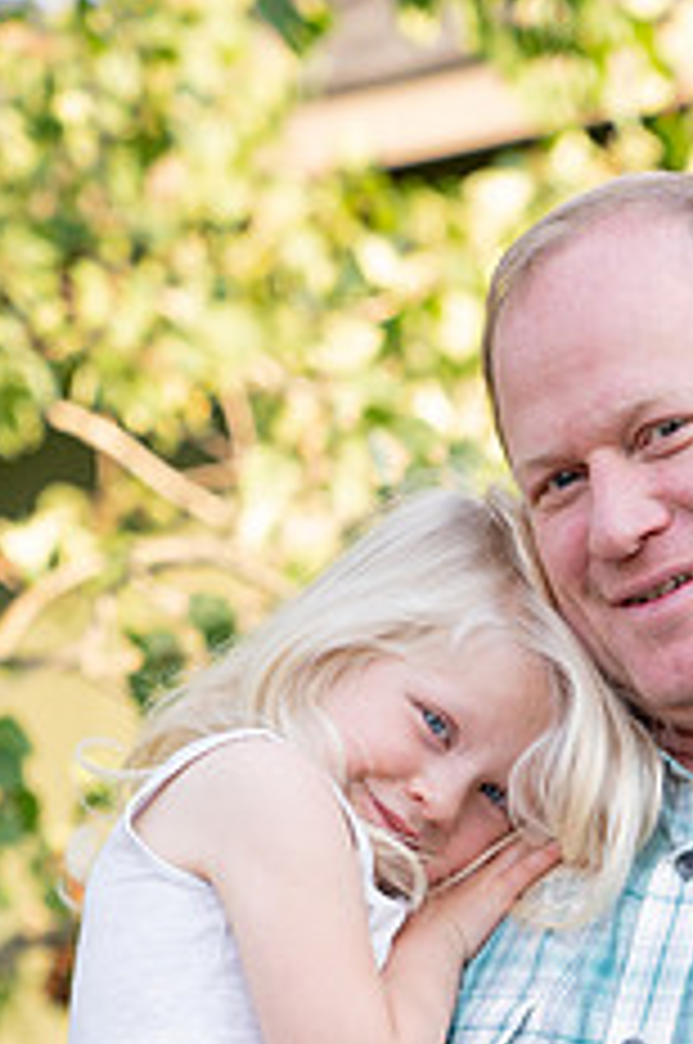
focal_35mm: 136
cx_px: 648
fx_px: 3938
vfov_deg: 14.9
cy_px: 963
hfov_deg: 10.0
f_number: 2.8
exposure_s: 1/320
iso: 320
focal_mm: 70
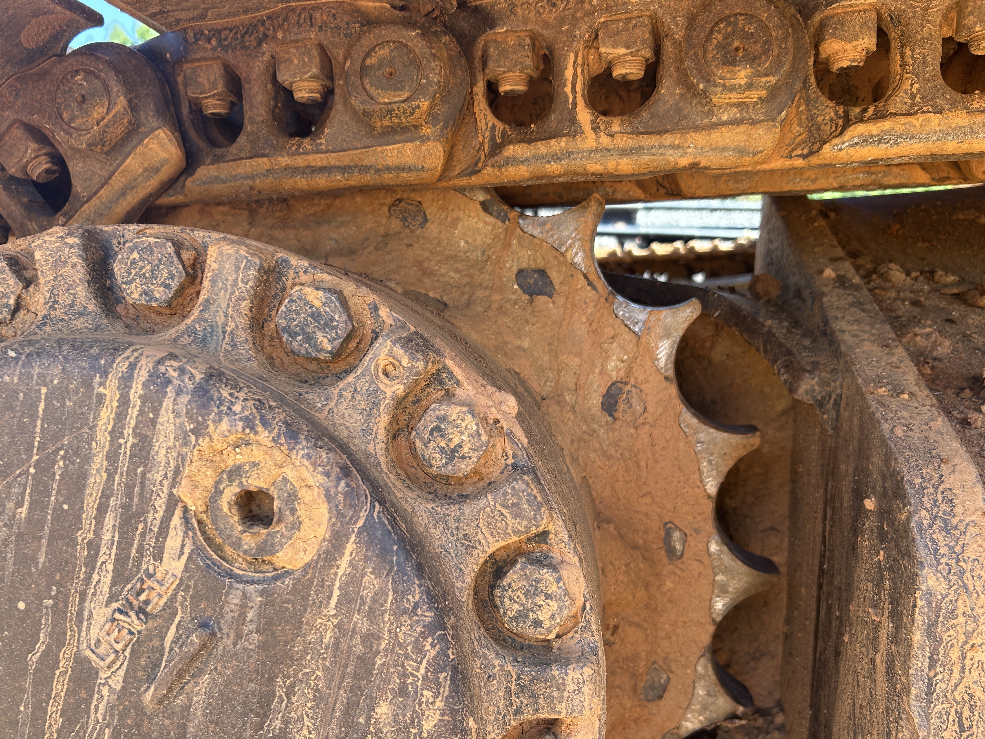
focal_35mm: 30
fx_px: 854
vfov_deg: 46.7
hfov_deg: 60.0
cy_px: 411
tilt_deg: -7.1
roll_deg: +2.0
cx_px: 493
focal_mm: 5.7
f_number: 1.5
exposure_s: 1/234
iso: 40
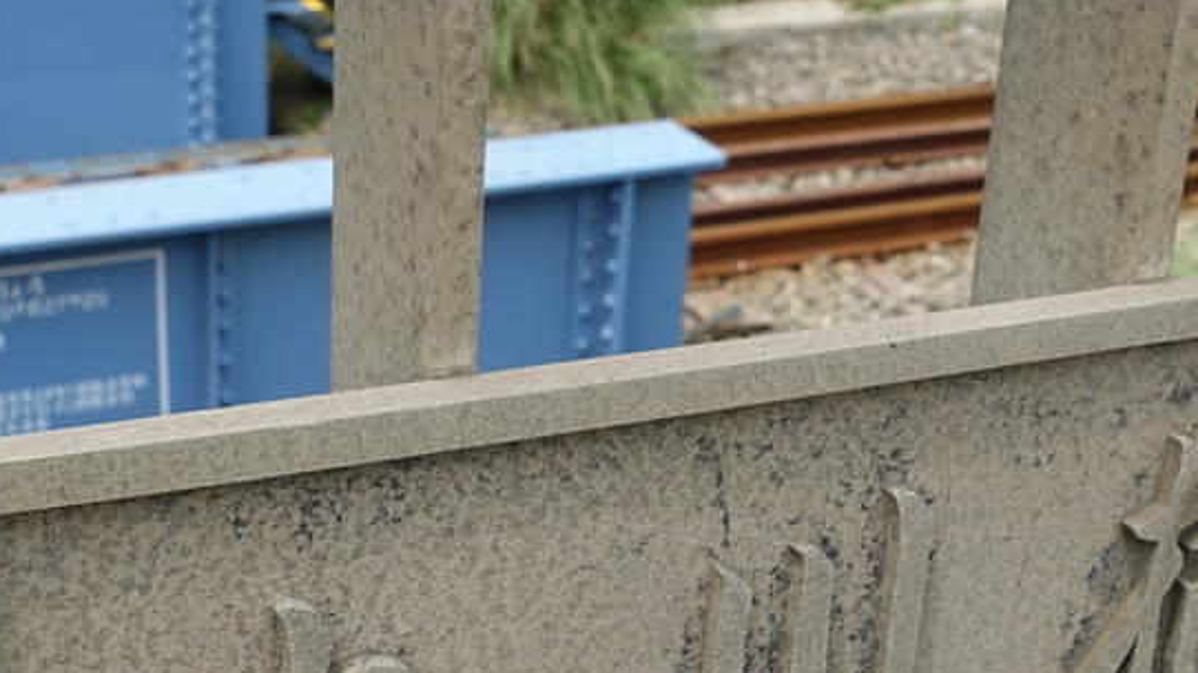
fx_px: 2287
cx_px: 489
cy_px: 401
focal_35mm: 72
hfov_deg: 29.3
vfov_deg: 16.7
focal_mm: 11.33
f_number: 5.6
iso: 125
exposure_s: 1/320
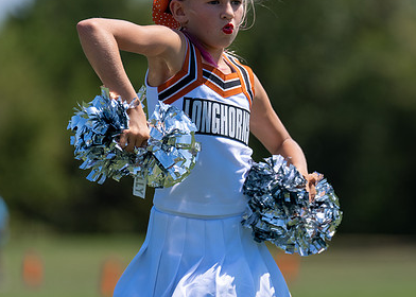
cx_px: 278
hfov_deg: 4.0
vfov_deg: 2.9
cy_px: 164
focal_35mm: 503
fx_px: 5943
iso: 100
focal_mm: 200
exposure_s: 1/2000
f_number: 2.8
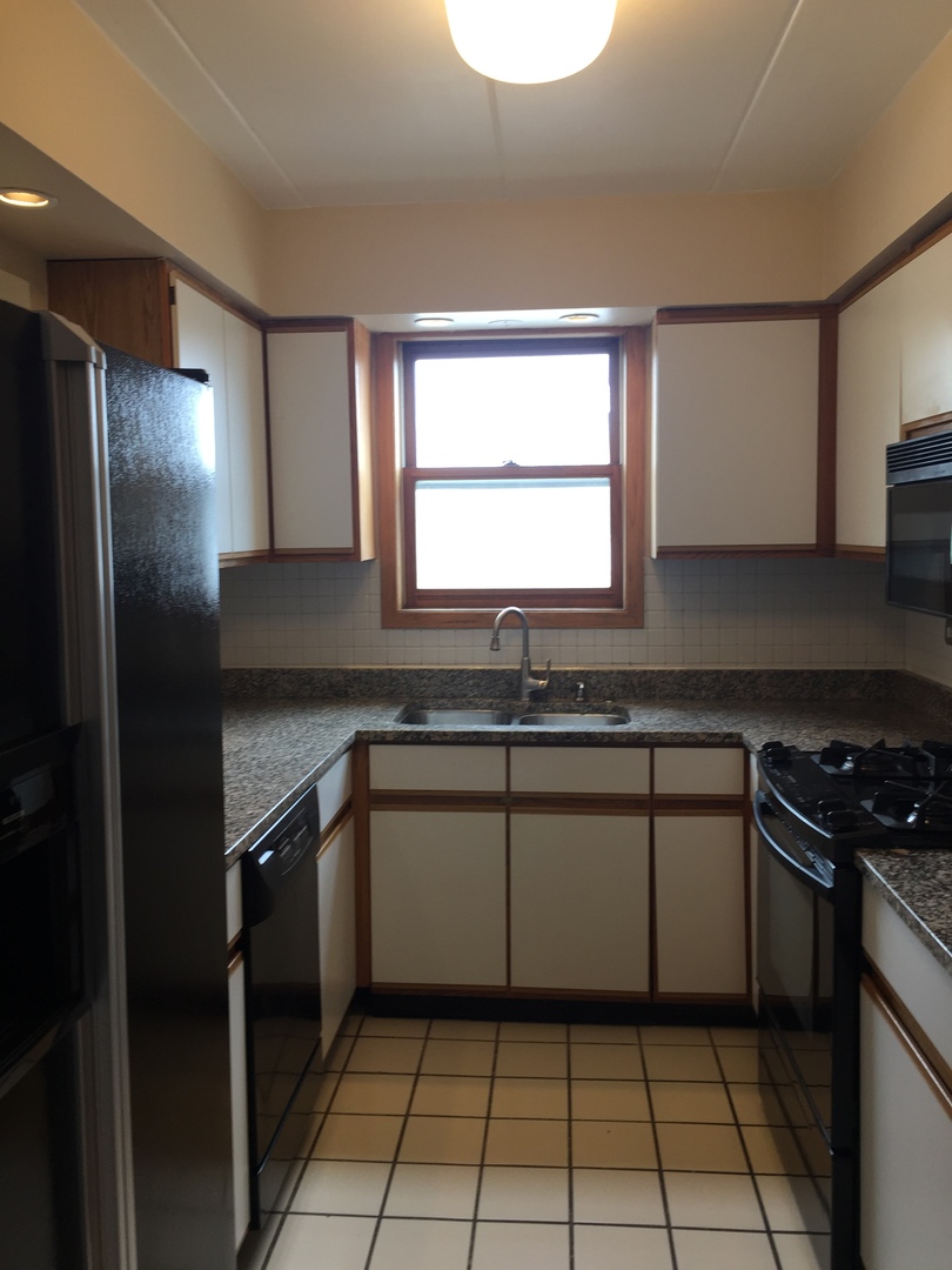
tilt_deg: -4.0
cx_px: 476
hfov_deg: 48.2
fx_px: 1063
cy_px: 635
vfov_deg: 61.7
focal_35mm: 29
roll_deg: +0.2
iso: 32
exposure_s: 1/60
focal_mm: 4.15
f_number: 2.2
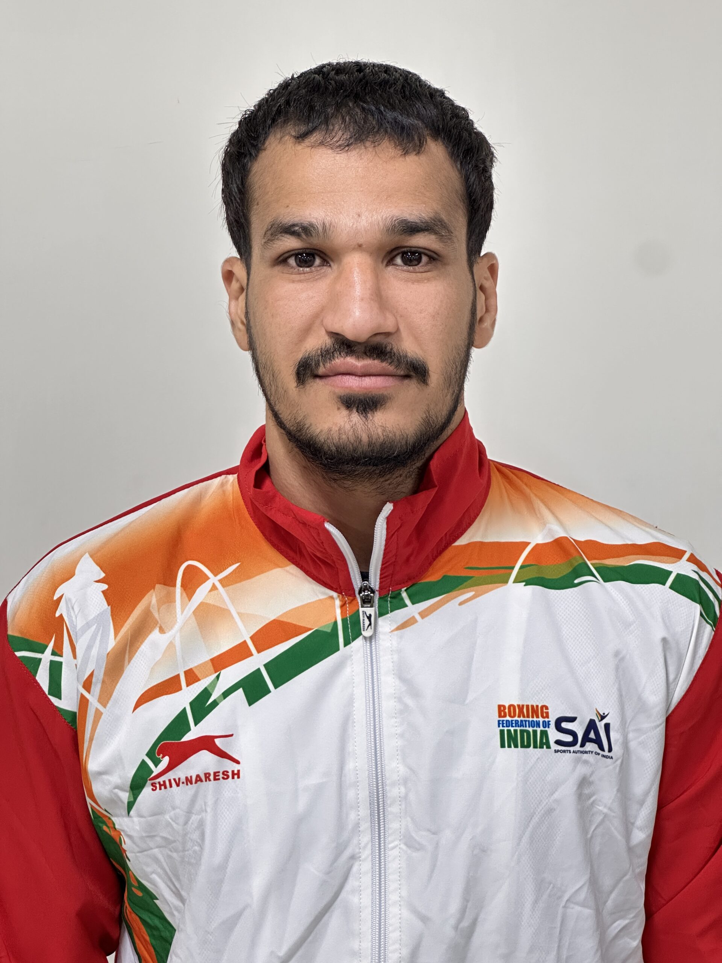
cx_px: 361
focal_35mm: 77
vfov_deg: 25.3
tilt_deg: -5.4
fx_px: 2141
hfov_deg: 19.1
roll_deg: -0.4
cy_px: 482
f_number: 2.8
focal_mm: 9
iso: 320
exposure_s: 1/50
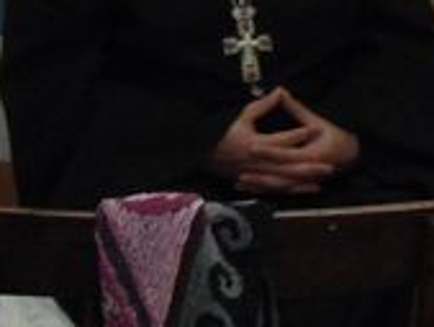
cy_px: -33
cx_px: 526
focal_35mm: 147
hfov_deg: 13.1
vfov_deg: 10.0
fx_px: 1844
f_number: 3
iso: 400
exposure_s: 1/15
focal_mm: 5.6
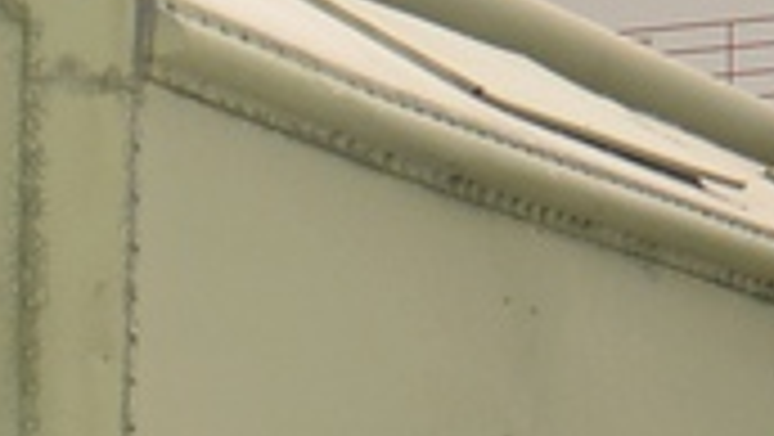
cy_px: 937
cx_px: -135
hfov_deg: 8.8
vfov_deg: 4.9
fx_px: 4949
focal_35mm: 241
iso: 640
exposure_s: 1/60
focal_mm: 22
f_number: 3.8
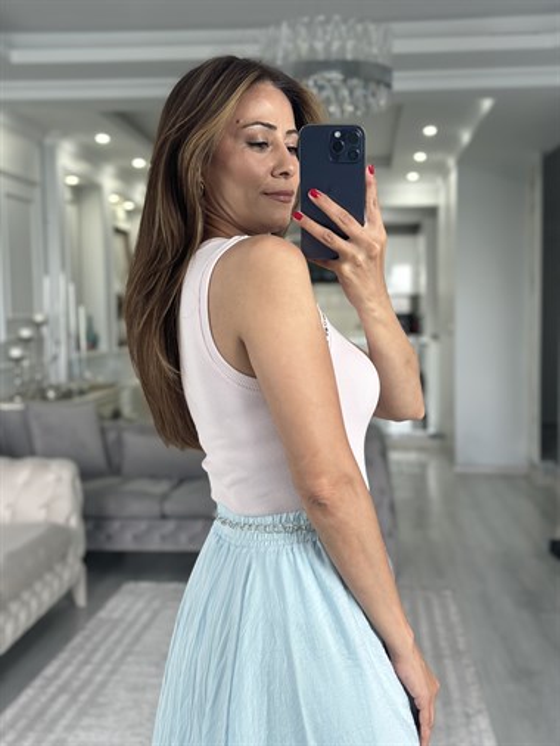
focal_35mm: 48
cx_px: 280
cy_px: 373
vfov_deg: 39.6
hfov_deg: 30.3
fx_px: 1034
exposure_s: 1/60
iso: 200
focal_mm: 6.86
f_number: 1.78
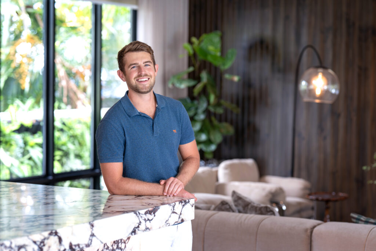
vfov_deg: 16.1
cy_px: 126
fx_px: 888
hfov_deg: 23.9
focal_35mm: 85
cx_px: 188
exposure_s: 1/100
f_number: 2.5
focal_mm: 85
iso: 200
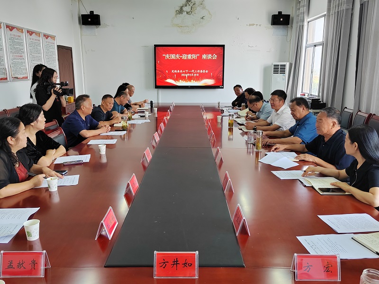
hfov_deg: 58.4
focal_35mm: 31
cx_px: 190
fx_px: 339
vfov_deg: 45.4
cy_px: 142
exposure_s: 1/100
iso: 250
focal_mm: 5.52
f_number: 1.9
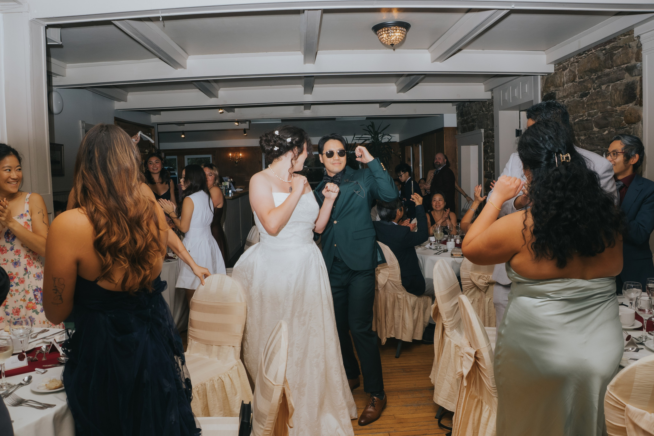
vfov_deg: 51.4
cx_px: 327
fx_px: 453
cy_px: 218
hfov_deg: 71.6
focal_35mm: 25
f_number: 4.5
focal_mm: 12
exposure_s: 1/160
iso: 400
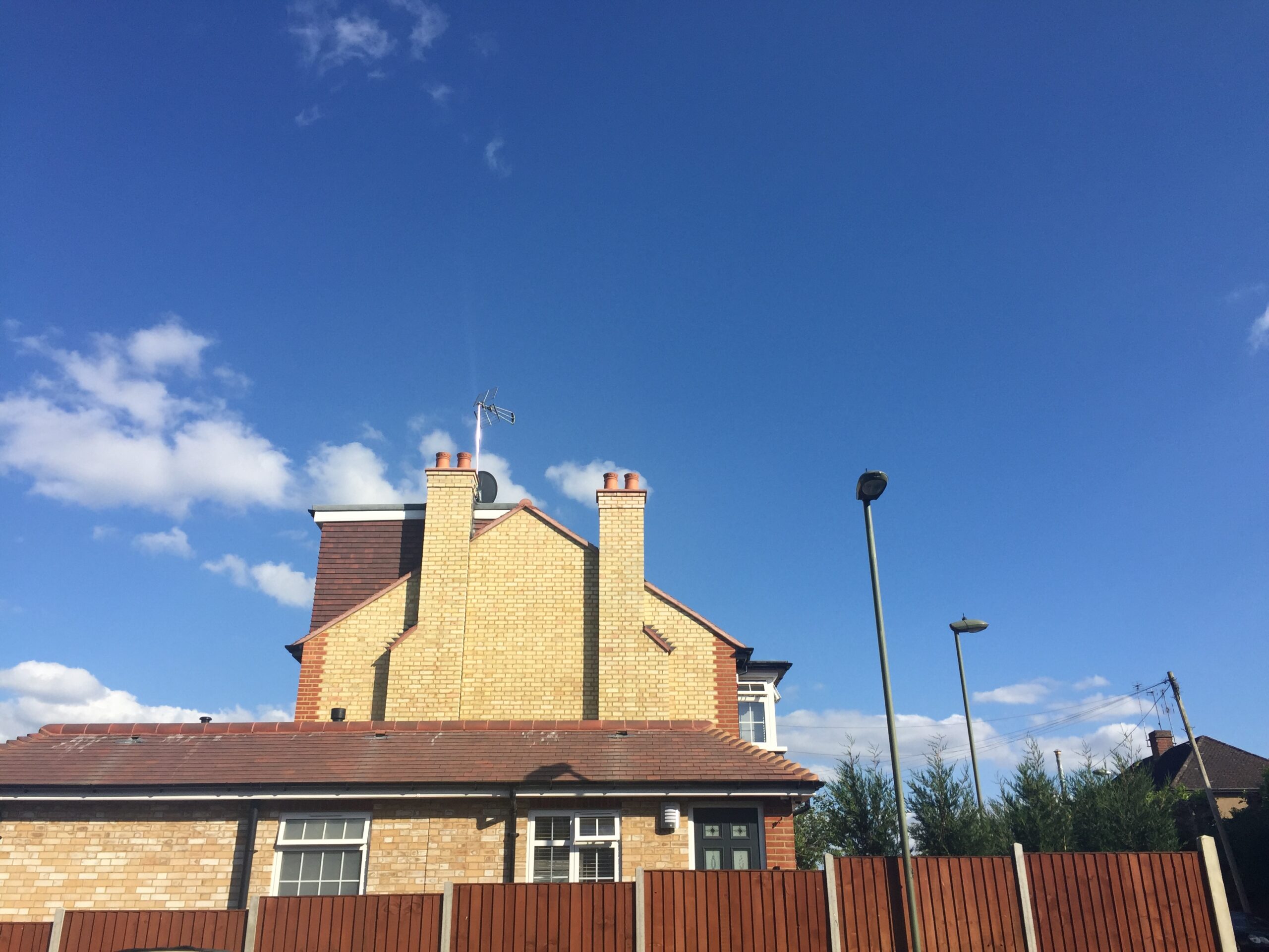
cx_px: 634
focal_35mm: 29
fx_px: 1063
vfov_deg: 48.2
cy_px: 476
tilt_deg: +23.2
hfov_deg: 61.7
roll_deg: -1.5
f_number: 2.2
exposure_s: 1/2083
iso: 32
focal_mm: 4.15
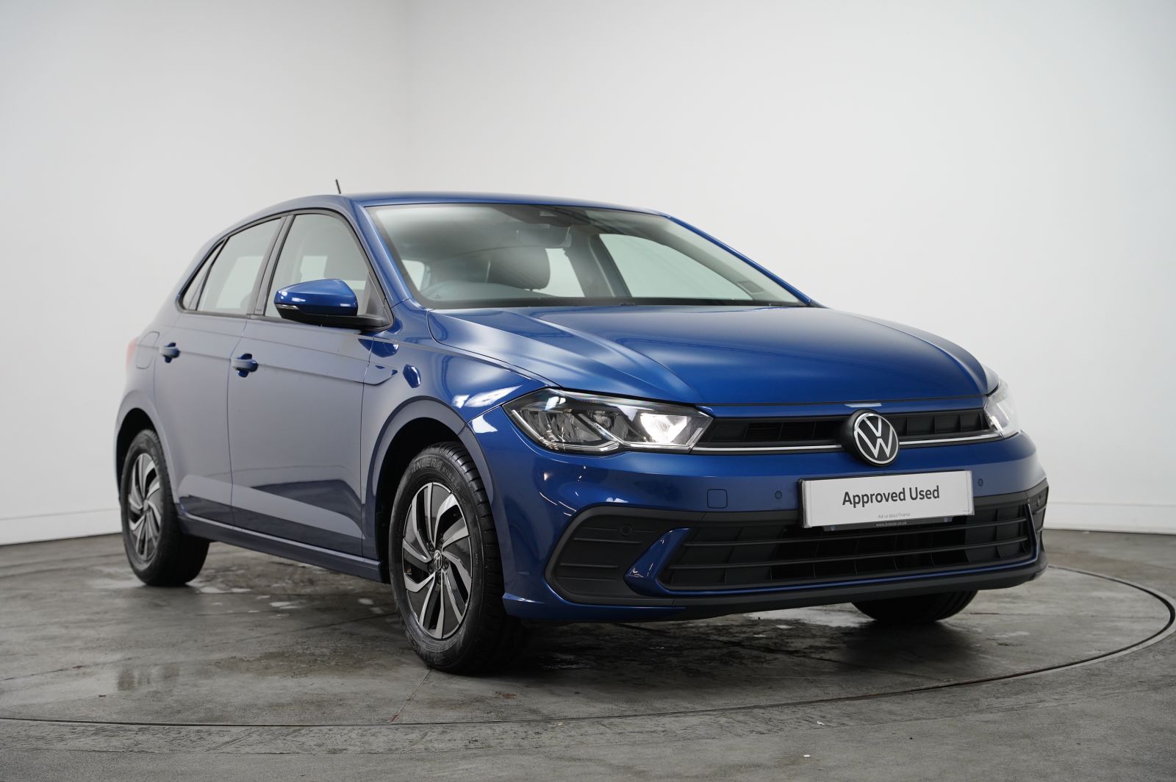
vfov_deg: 25.1
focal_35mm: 54
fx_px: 1759
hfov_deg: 37.0
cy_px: 391
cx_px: 588
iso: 1250
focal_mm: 53.9
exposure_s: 1/160
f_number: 4
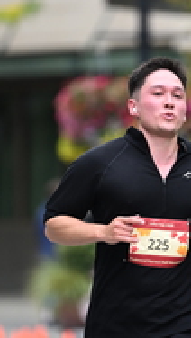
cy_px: 149
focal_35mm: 614
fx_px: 5518
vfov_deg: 3.5
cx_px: 132
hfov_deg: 2.0
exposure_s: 1/2000
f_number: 2.8
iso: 640
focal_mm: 200
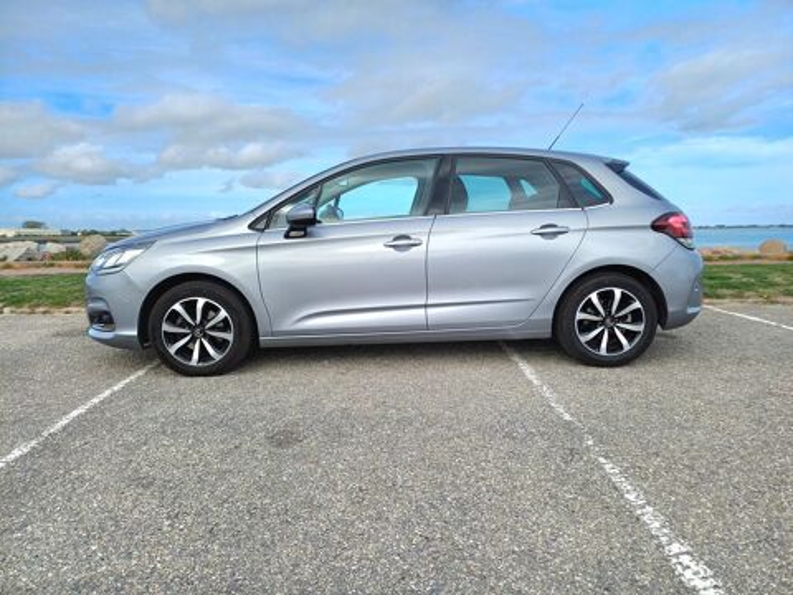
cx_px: 396
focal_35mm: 25
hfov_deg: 69.4
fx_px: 573
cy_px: 298
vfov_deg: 54.9
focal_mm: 4.65
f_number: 1.8
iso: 50
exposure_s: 1/1111
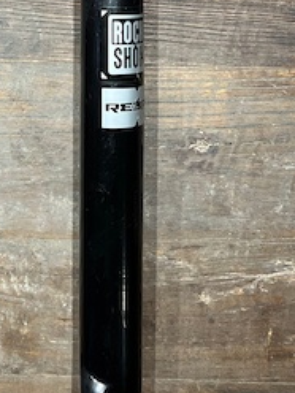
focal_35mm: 84
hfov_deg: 17.4
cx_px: 48
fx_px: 954
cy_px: -125
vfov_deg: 21.0
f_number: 1.5
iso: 125
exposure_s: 1/120
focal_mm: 5.7
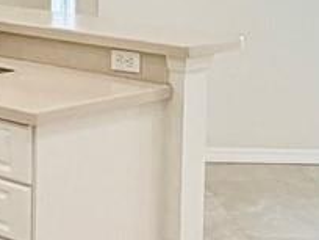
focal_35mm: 110
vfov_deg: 12.9
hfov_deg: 17.3
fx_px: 1014
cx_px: -36
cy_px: -96
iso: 250
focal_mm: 2.22
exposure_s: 1/120
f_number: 2.2
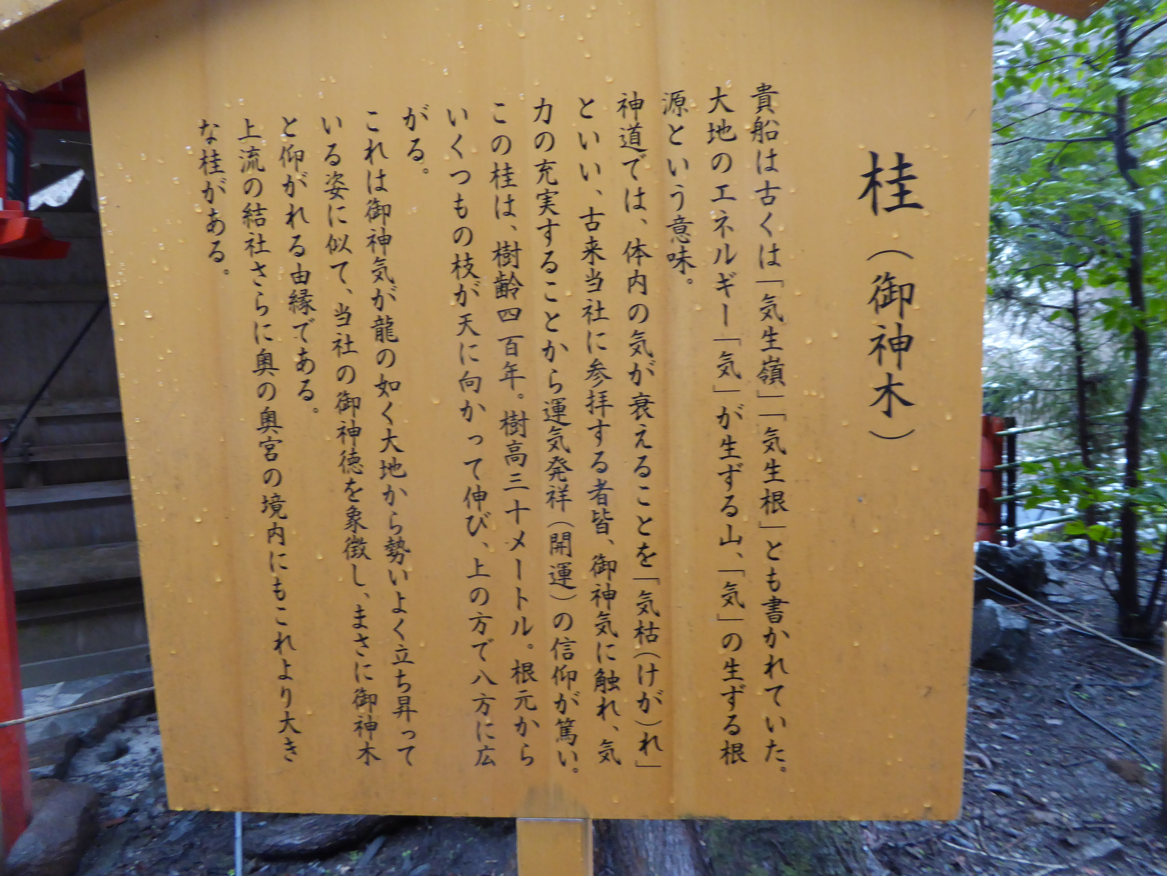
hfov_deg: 69.4
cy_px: 438
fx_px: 843
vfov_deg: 54.9
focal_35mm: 25
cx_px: 584
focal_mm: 4.3
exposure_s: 1/50
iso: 400
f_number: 3.3
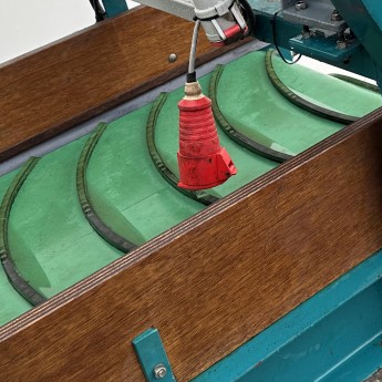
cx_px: 266
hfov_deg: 27.1
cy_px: 71
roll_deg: -4.9
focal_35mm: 63
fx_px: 787
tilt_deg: -12.6
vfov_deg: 26.7
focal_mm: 6.86
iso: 80
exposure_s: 1/558
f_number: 1.78
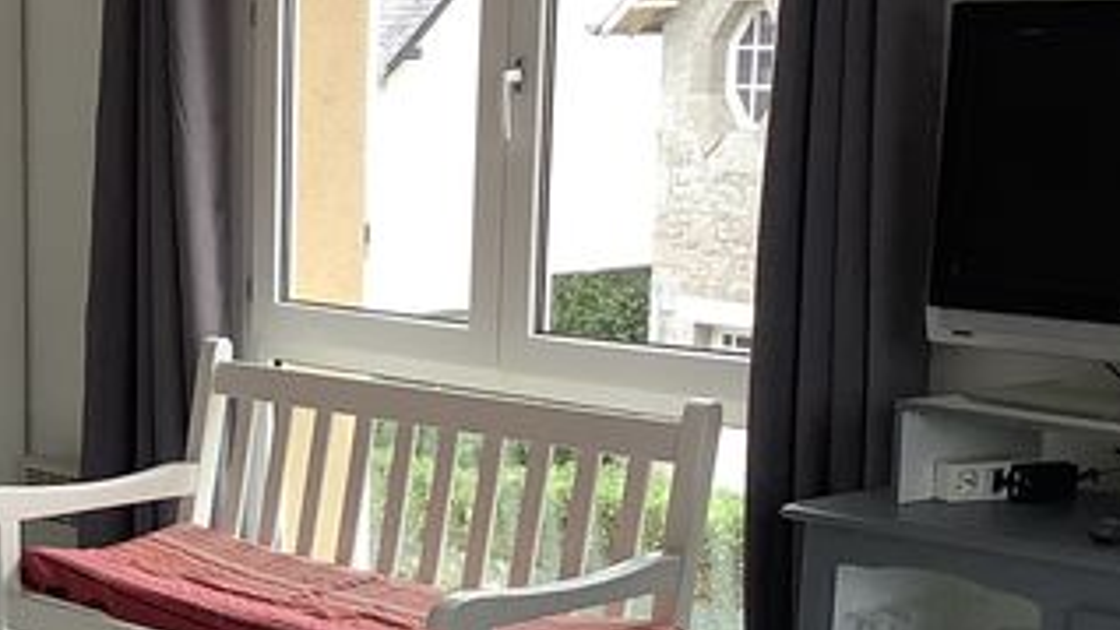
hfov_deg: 24.3
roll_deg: +0.6
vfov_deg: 14.0
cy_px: 655
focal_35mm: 85
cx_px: 102
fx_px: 2525
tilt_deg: -13.7
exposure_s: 1/60
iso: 125
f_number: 2.4
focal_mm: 3.3
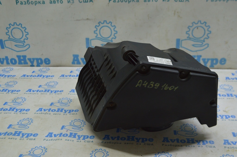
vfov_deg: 28.9
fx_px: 306
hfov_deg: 42.4
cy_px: 78
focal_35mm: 46
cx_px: 118
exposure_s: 1/40
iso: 400
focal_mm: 31
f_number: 5.6
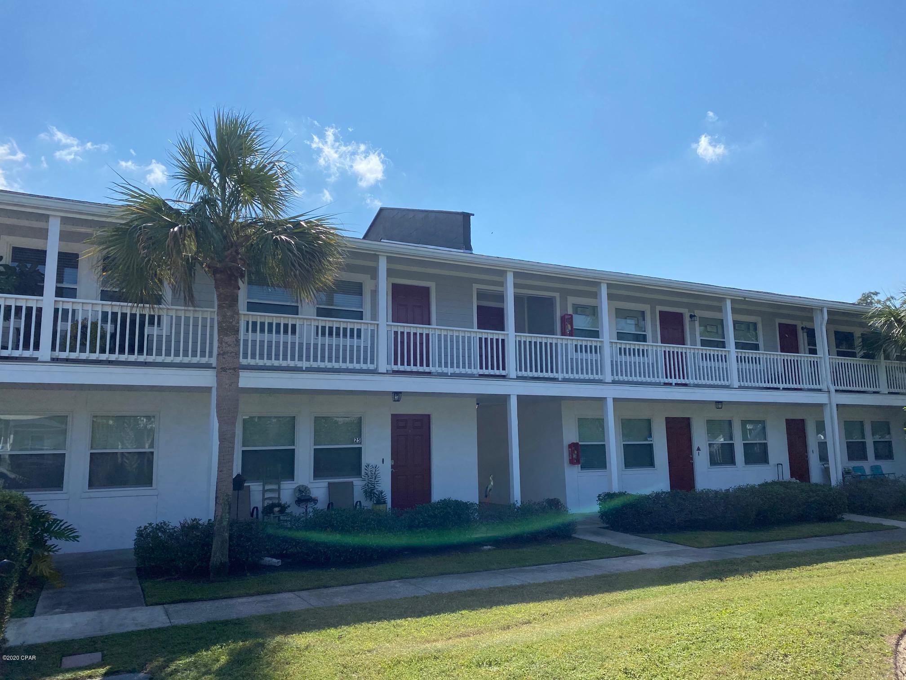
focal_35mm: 26
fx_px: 680
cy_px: 340
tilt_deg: +7.9
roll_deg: +0.6
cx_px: 453
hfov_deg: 67.3
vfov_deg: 53.1
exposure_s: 1/4808
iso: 32
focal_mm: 4.25
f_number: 1.8
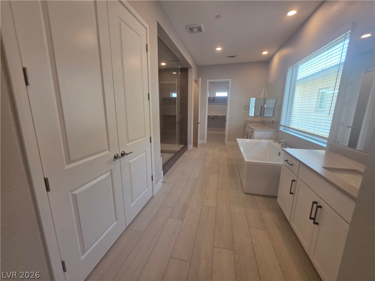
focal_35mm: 13
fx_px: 141
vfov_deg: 89.9
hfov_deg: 106.2
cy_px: 140
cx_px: 188
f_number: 1.9
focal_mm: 2.2
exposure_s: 1/120
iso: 100
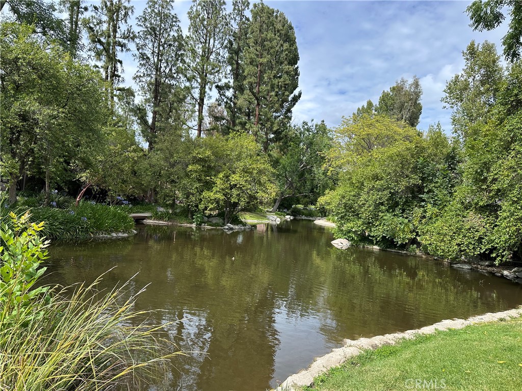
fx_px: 362
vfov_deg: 56.8
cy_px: 196
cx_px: 261
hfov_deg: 71.6
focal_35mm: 24
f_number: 1.78
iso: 80
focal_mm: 6.86
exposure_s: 1/2252
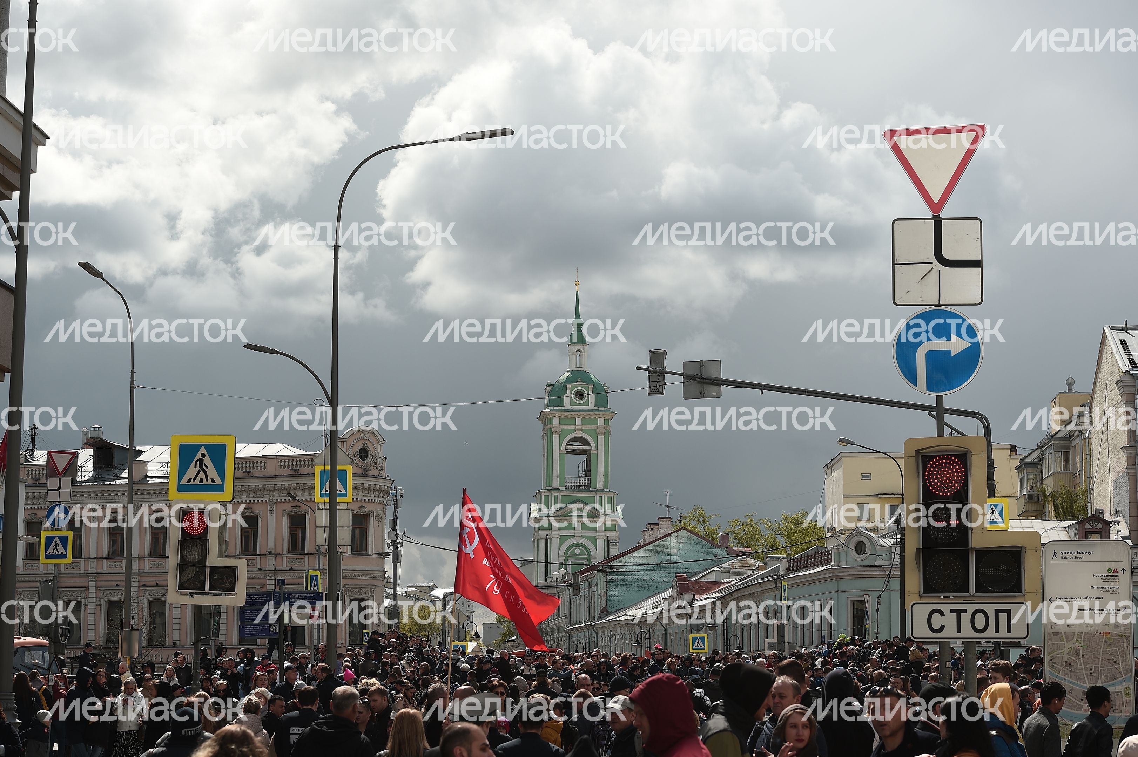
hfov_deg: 28.9
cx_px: 569
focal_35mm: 70
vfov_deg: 19.4
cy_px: 378
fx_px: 2212
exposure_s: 1/500
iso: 100
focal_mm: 70
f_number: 7.1
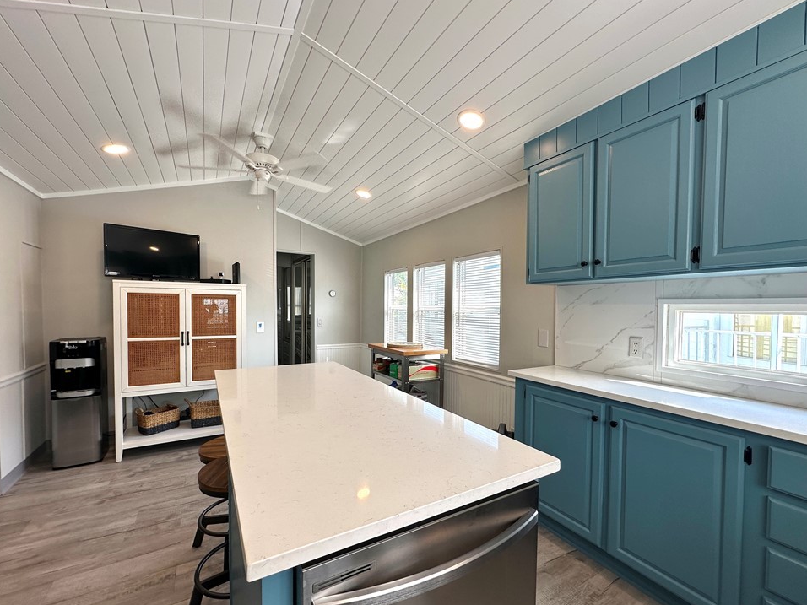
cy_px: 316
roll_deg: -0.4
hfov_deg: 98.2
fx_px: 350
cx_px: 399
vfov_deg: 81.7
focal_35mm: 15
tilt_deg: -1.0
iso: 40
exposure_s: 1/147
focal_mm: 2.22
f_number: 2.2
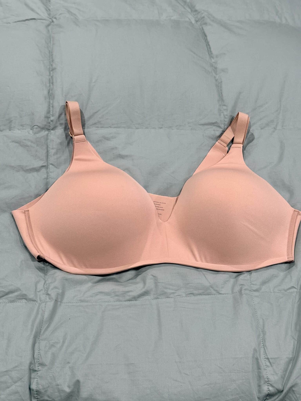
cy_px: 200
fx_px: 557
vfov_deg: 39.7
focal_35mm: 48
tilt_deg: -48.4
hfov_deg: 30.3
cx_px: 150
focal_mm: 6.76
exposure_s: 1/60
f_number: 1.78
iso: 160
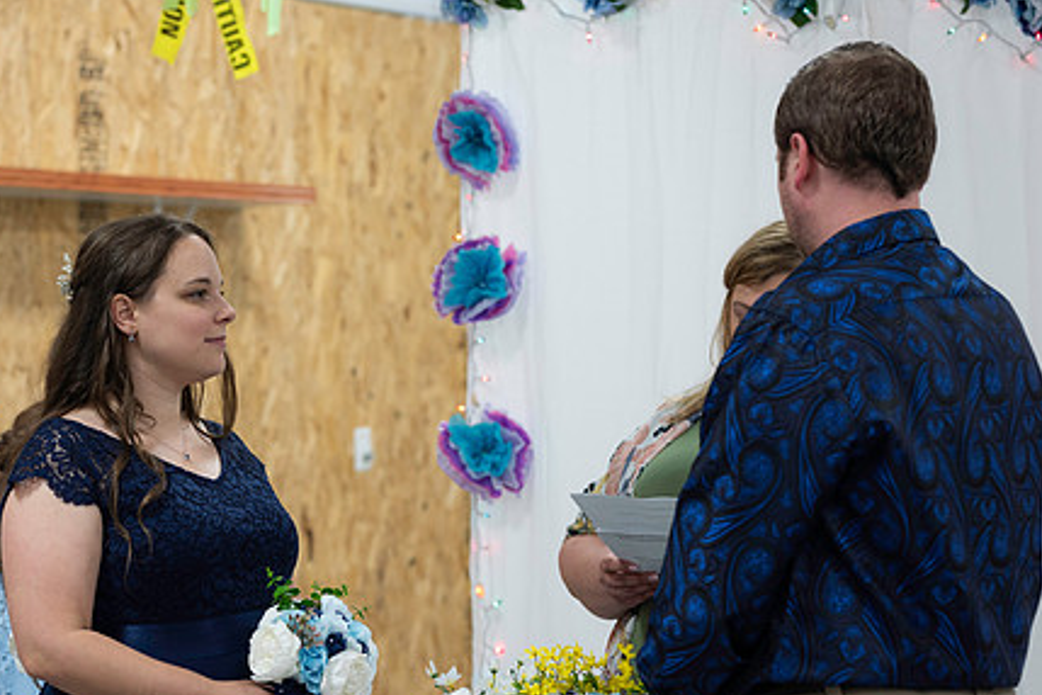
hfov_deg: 17.8
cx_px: 357
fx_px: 3328
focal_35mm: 115
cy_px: 424
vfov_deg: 11.9
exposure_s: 1/125
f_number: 3.5
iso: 640
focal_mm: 85
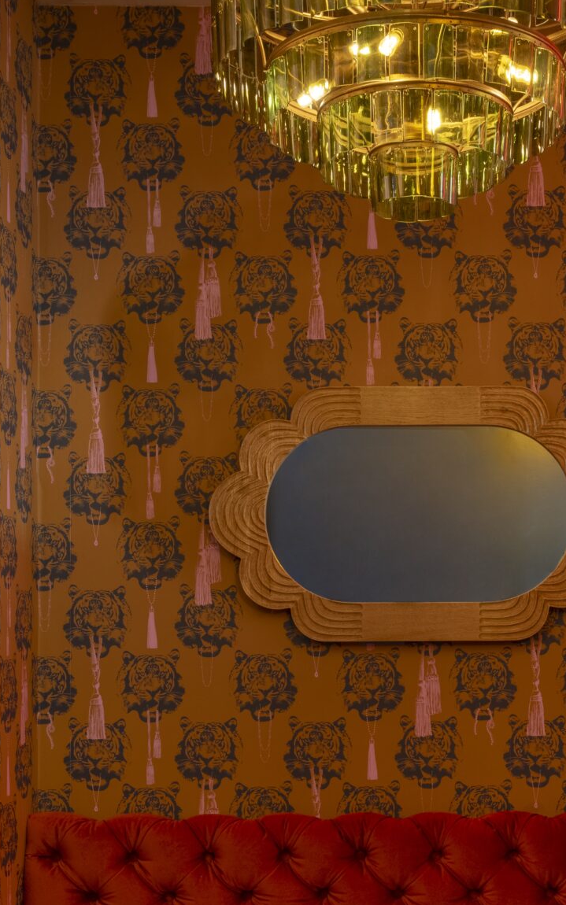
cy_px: 613
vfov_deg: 34.2
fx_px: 1456
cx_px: 408
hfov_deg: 21.8
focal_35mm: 59
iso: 100
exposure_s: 1.6
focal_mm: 26
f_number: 13
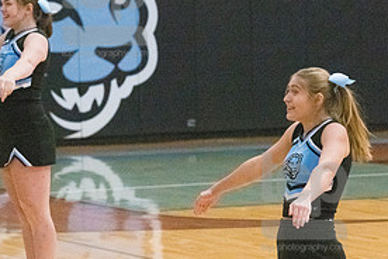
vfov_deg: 5.0
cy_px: 202
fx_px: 2942
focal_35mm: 273
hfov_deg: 7.5
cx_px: 305
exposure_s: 1/1250
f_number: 5
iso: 10000
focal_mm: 130
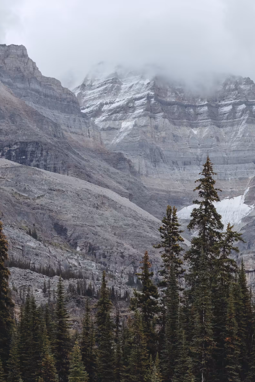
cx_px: 256
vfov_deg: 19.8
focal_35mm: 99
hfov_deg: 13.6
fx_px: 1052
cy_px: 410
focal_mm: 39
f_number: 8
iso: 100
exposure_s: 1/200
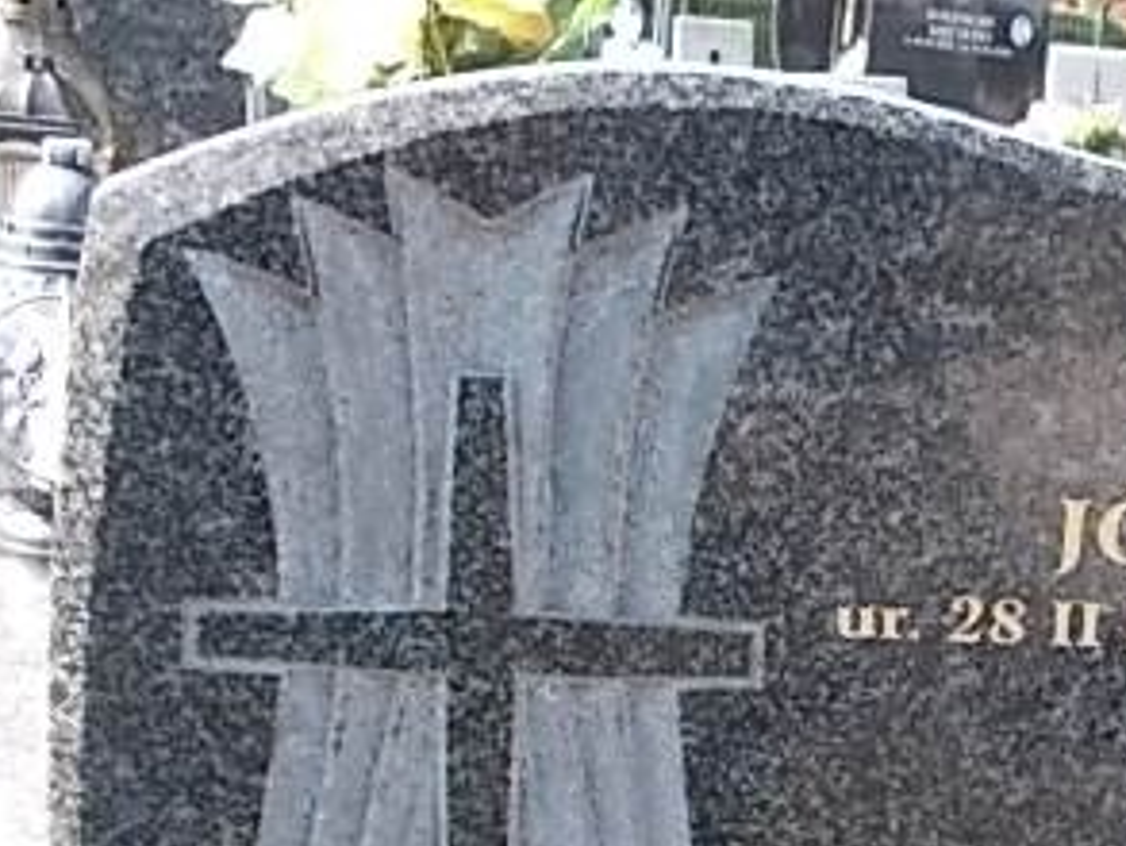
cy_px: 911
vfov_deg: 17.2
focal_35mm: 83
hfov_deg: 23.0
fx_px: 2701
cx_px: 999
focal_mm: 5.3
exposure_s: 1/125
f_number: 3.1
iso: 80
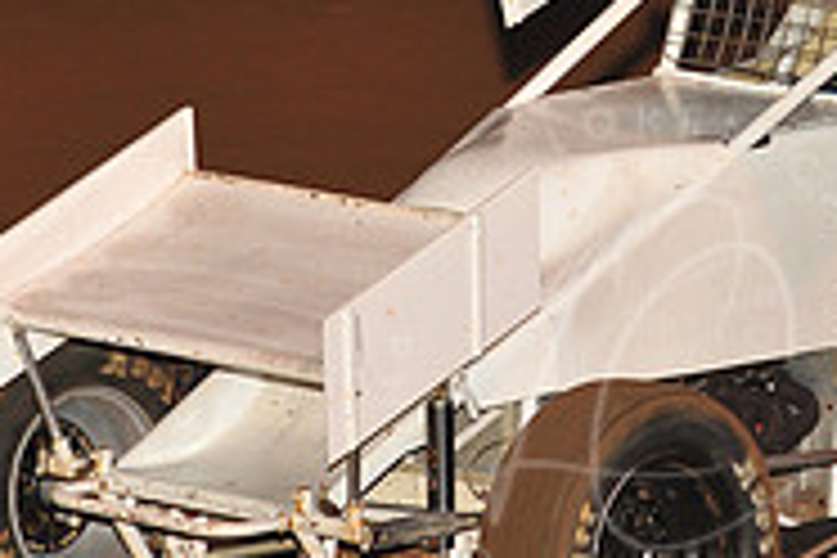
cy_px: -40
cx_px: 648
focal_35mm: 420
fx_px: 9764
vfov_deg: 3.3
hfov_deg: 4.9
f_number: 6.3
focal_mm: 135
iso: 1000
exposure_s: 1/320
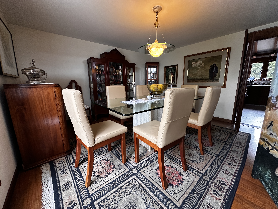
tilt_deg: -10.0
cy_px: 104
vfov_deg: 85.7
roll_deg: +0.1
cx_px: 139
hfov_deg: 102.1
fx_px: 112
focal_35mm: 14
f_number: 2.2
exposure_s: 1/60
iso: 200
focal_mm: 2.22
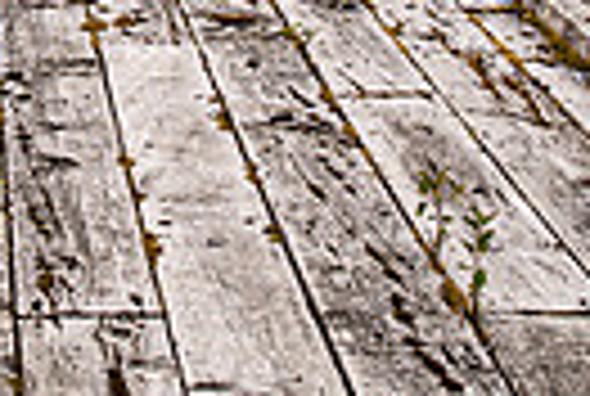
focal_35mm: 157
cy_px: -223
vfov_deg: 8.6
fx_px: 2579
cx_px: -14
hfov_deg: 12.9
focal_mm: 34
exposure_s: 1/500
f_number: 3.2
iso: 100
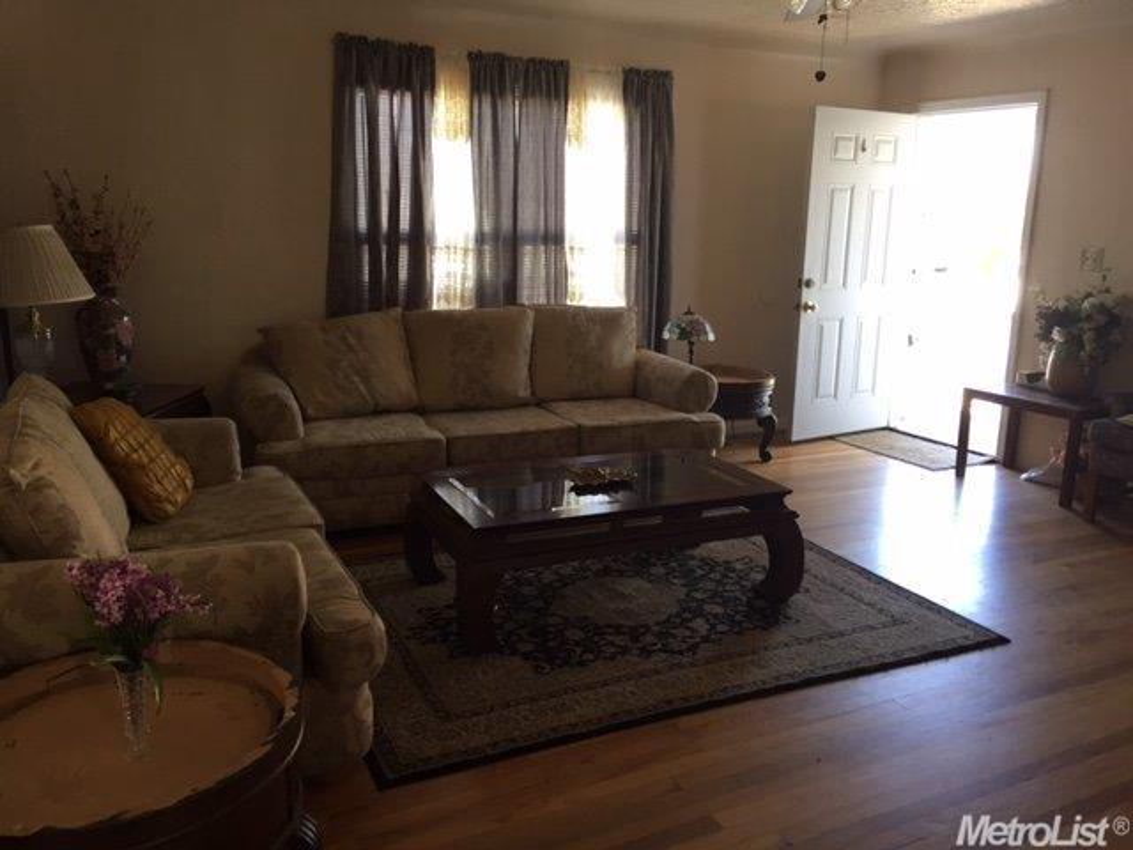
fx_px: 949
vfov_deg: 48.2
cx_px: 566
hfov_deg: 61.7
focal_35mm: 29
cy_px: 425
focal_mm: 4.15
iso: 40
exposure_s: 1/30
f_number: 2.2
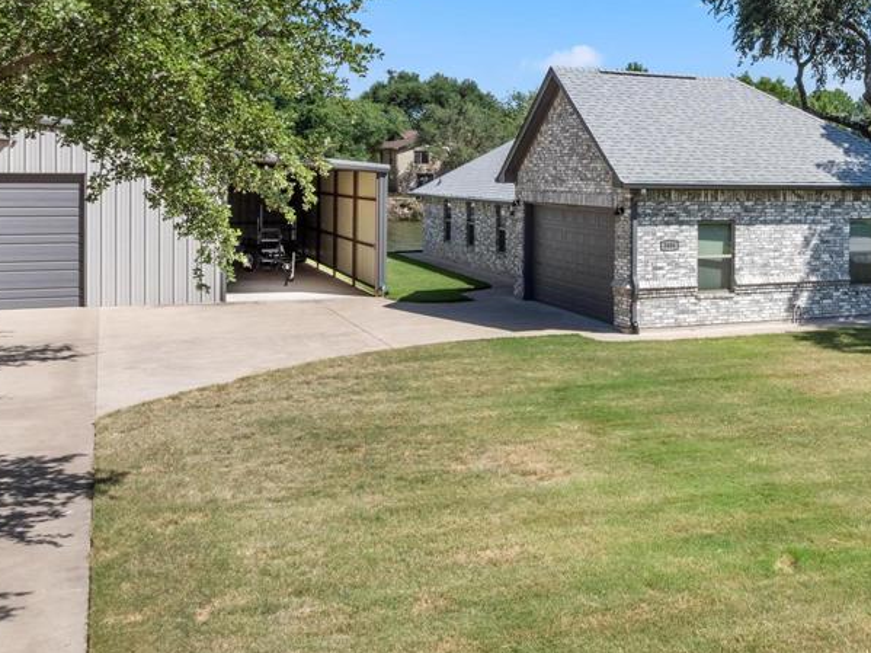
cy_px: 286
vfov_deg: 35.1
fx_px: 1031
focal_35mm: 41
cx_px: 699
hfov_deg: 43.6
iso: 200
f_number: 11
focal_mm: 12.29
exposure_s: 1/640
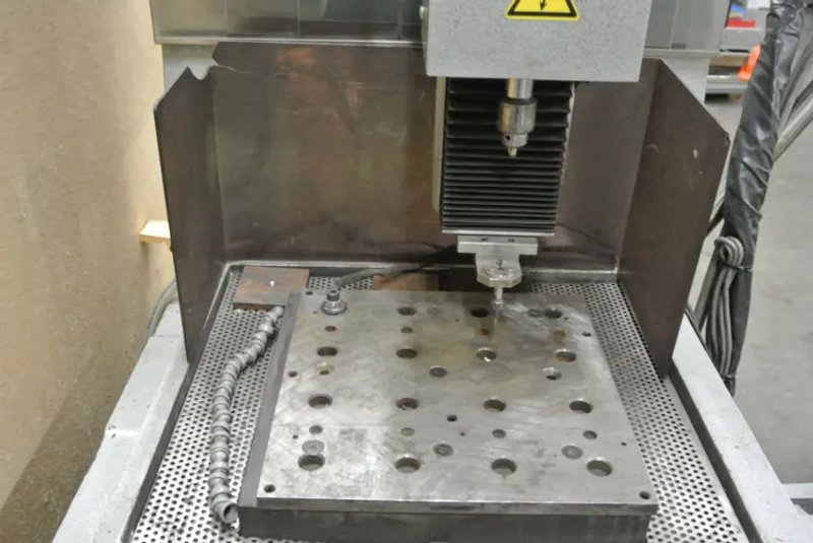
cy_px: 272
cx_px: 406
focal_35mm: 35
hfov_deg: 54.4
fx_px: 791
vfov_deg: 37.9
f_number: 4
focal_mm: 13.1
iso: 800
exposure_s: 1/13
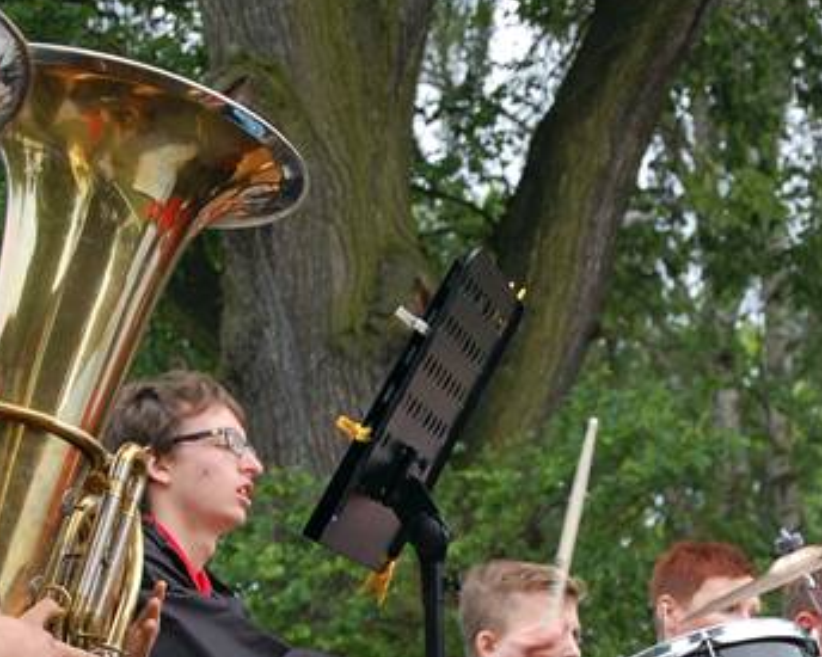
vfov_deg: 11.4
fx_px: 3279
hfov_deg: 14.3
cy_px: 446
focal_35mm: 135
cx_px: 301
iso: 400
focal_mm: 55
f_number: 5.6
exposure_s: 1/80
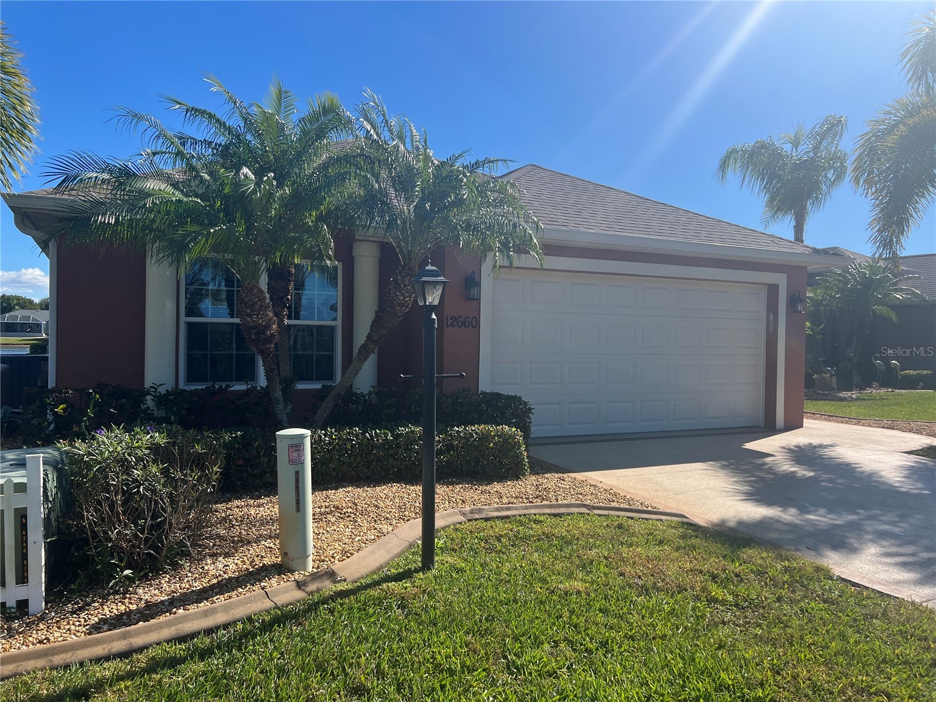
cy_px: 351
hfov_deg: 67.3
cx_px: 468
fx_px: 703
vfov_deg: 53.1
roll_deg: -1.8
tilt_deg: -0.5
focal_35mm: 26
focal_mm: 5.7
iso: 50
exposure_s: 1/3571
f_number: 1.5
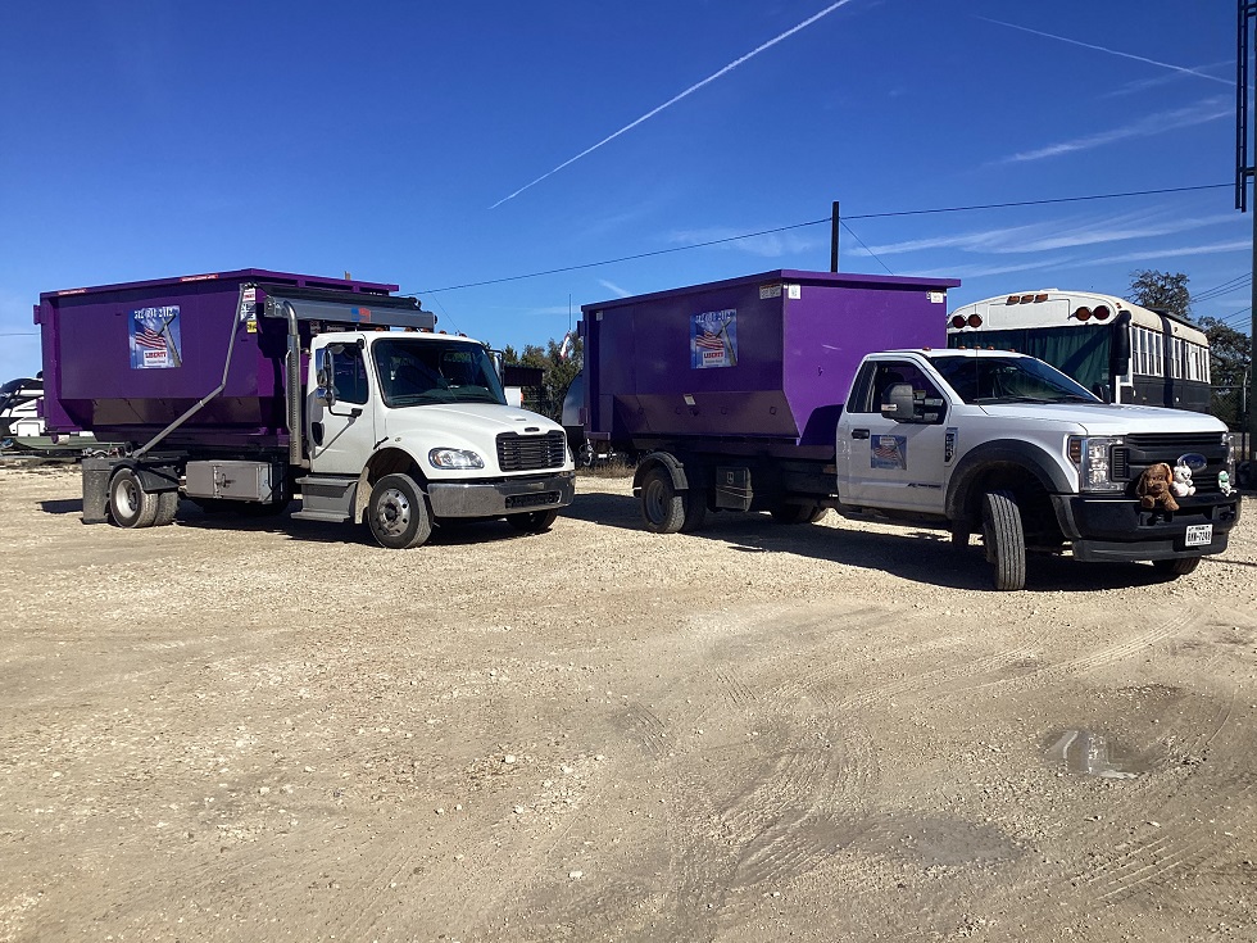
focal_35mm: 31
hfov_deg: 58.4
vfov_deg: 45.4
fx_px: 1126
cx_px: 628
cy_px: 472
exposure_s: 1/2398
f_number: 2.4
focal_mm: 3.3
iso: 25
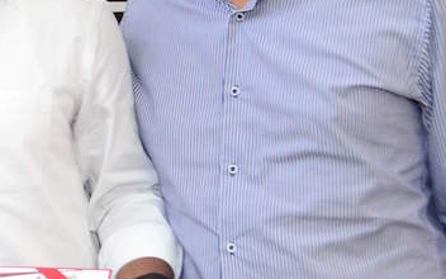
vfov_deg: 10.8
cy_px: 140
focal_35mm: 121
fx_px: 1471
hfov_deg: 15.9
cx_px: -208
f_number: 6.3
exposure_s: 1/80
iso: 2000
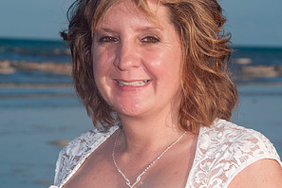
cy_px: 114
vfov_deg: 6.4
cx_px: 141
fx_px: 1692
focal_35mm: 216
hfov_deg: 9.5
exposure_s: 1/250
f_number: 11
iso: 100
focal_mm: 95
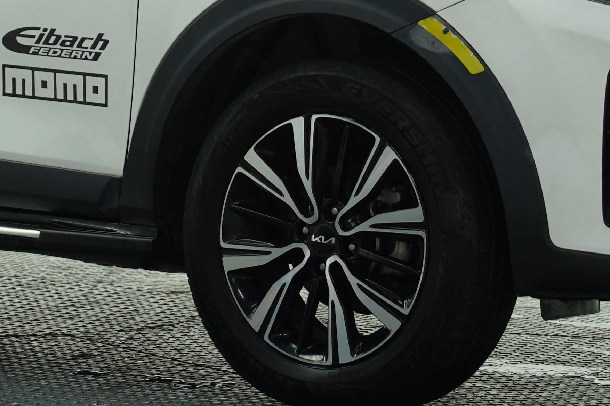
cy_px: -78
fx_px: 4434
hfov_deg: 7.9
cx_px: 121
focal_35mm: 262
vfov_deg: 5.2
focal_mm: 51
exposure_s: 1/125
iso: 160
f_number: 2.8
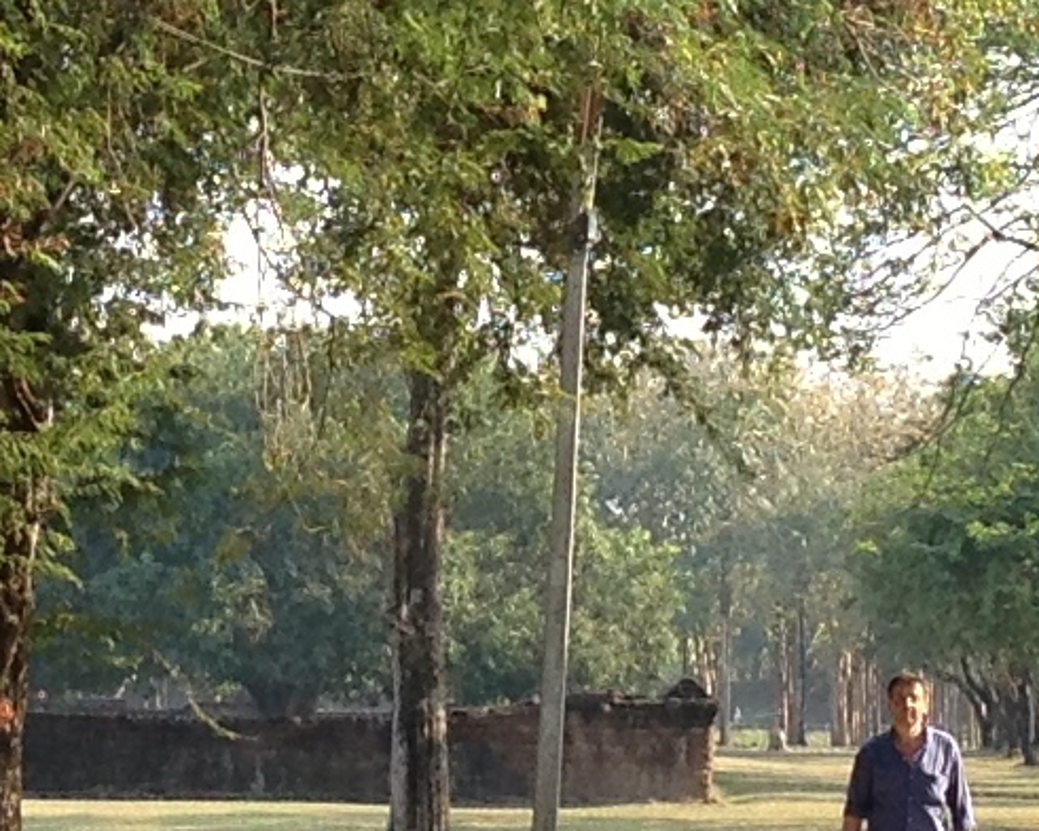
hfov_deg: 8.5
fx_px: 6982
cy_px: 351
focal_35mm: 227
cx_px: 521
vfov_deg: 6.8
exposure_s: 1/287
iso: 50
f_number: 2.4
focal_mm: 4.28
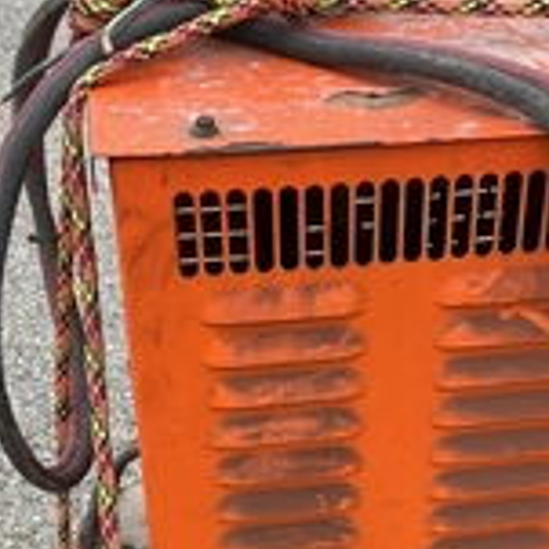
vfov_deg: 24.8
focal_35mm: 68
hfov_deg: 25.3
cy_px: 458
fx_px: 1220
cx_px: 345
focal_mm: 3
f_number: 1.8
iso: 64
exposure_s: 1/118
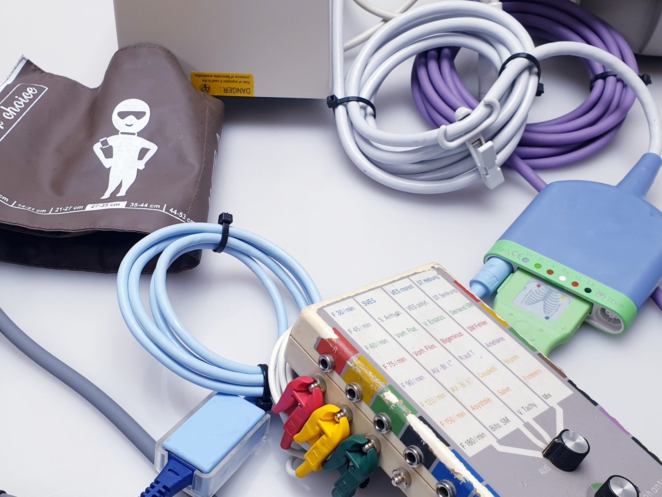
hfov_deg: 45.7
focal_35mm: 41
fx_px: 784
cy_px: 291
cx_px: 301
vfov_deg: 35.1
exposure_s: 1/50
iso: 50
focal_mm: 4.3
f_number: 2.4
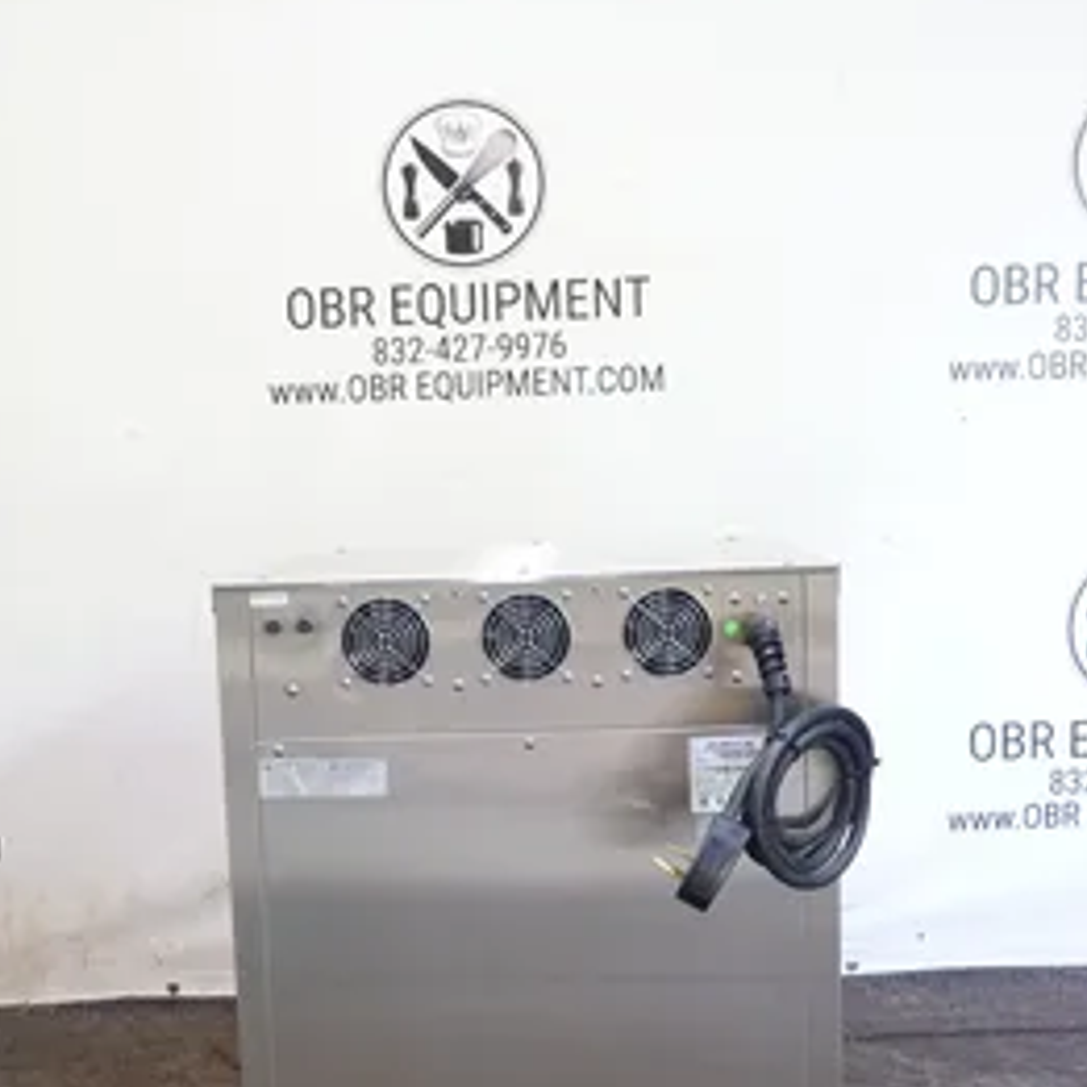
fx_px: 1990
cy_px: 770
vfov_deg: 30.2
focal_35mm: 56
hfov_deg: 30.6
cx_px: 539
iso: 320
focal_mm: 15.9
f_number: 4
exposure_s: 1/13
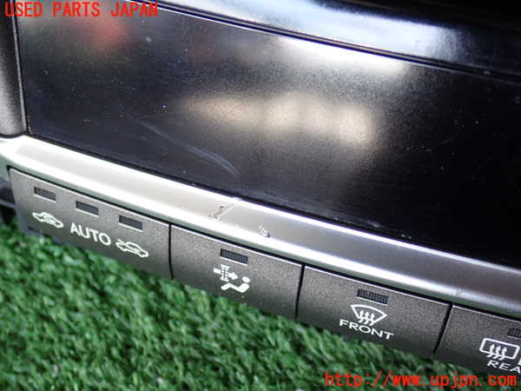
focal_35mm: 47
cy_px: 196
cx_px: 260
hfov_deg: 40.4
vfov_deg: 30.9
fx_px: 707
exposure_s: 1/50
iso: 200
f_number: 3.1
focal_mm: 8.4
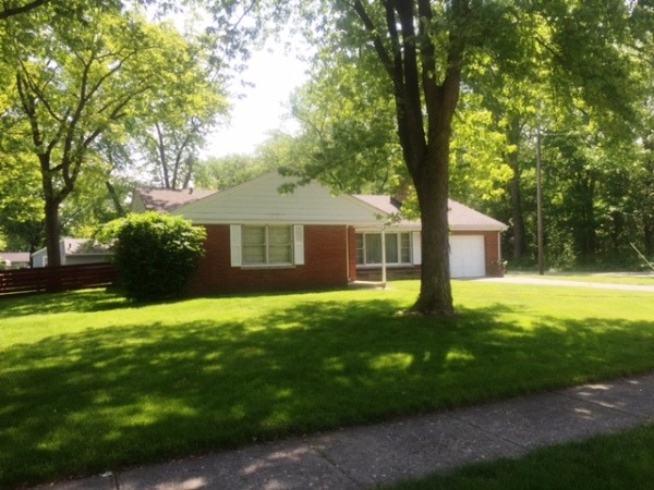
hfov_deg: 61.7
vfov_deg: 48.2
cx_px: 327
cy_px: 245
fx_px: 548
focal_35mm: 29
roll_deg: +0.2
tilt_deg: +0.7
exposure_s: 1/638
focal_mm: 4.15
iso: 32
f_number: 2.2
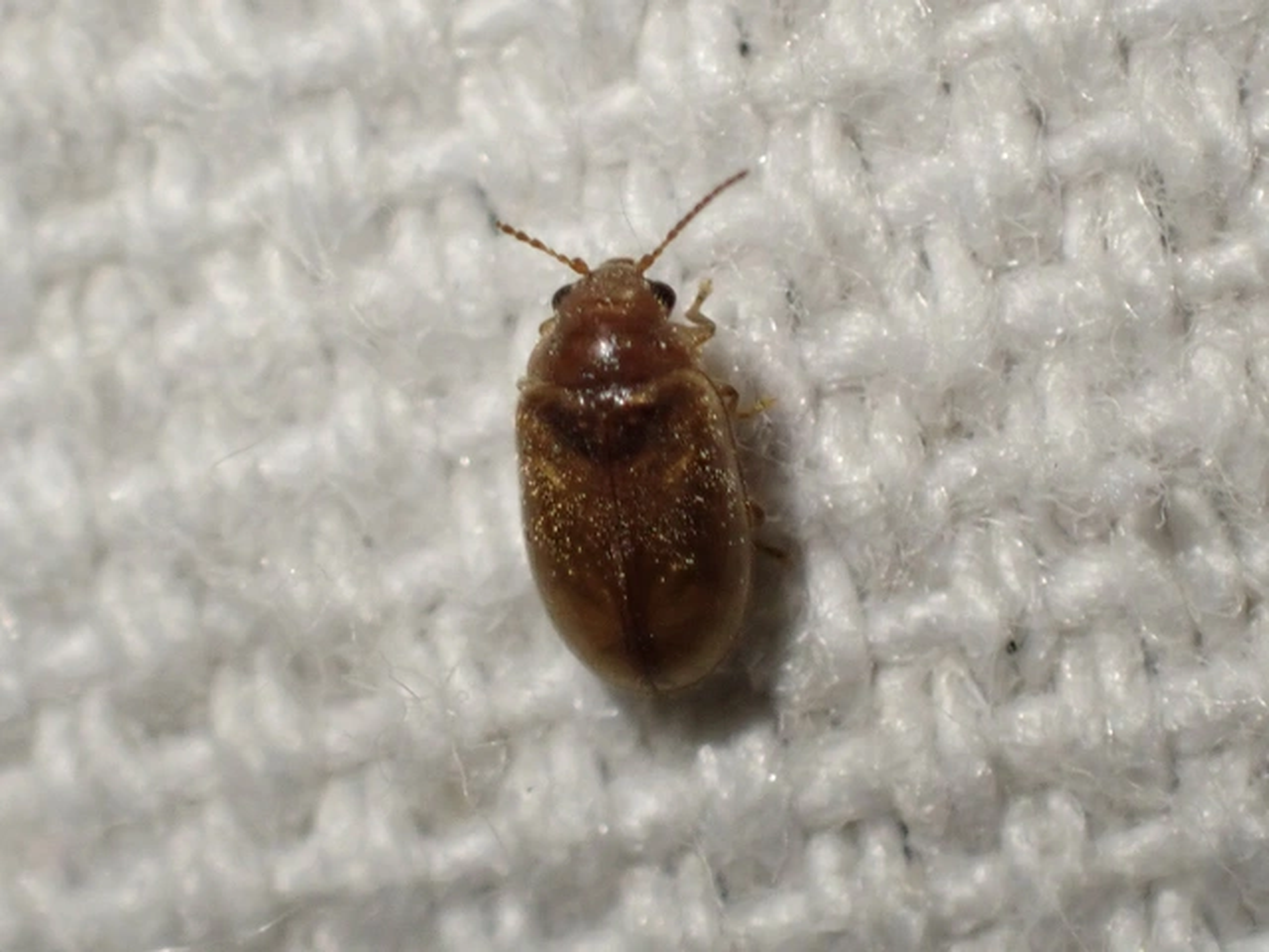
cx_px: 634
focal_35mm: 100
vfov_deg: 14.8
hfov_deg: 19.6
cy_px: 476
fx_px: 3666
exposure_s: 1/160
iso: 500
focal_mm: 18
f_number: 4.9
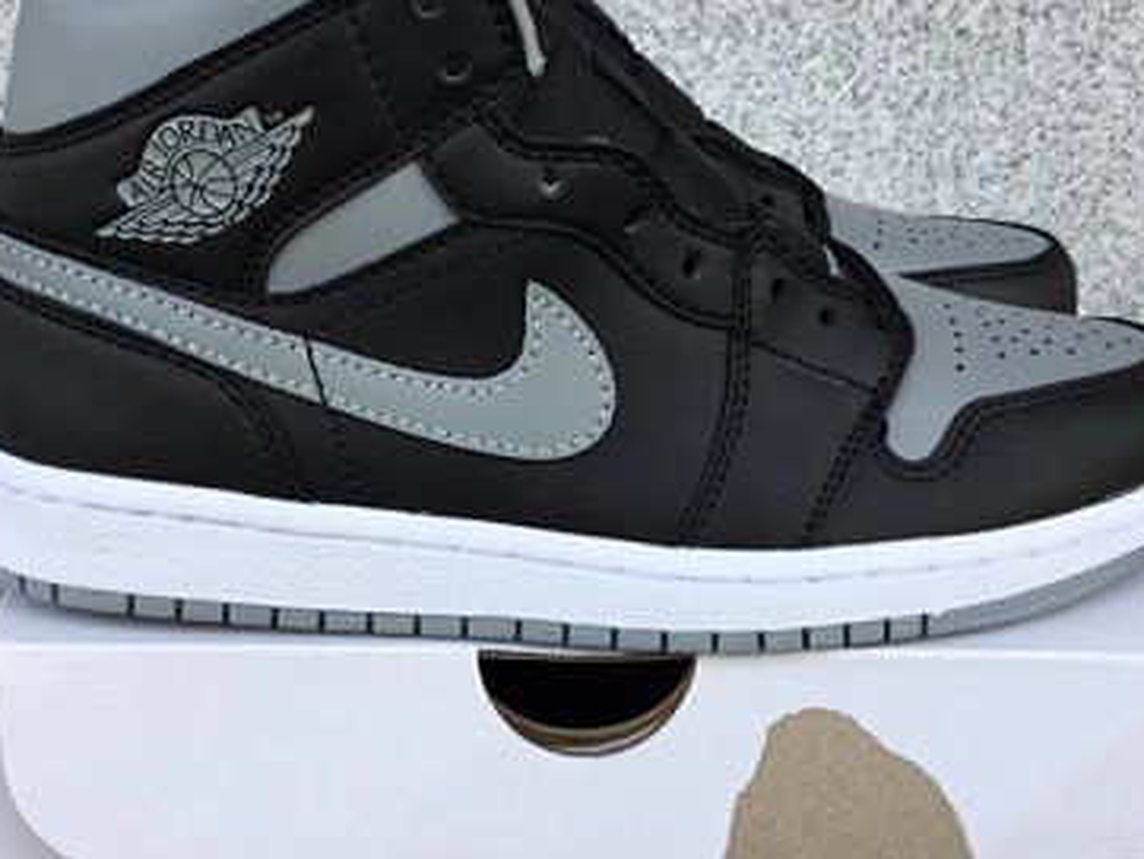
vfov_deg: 26.5
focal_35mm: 55
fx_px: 1818
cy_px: 507
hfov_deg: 34.9
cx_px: 574
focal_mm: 3.3
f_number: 2.4
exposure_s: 1/100
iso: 25
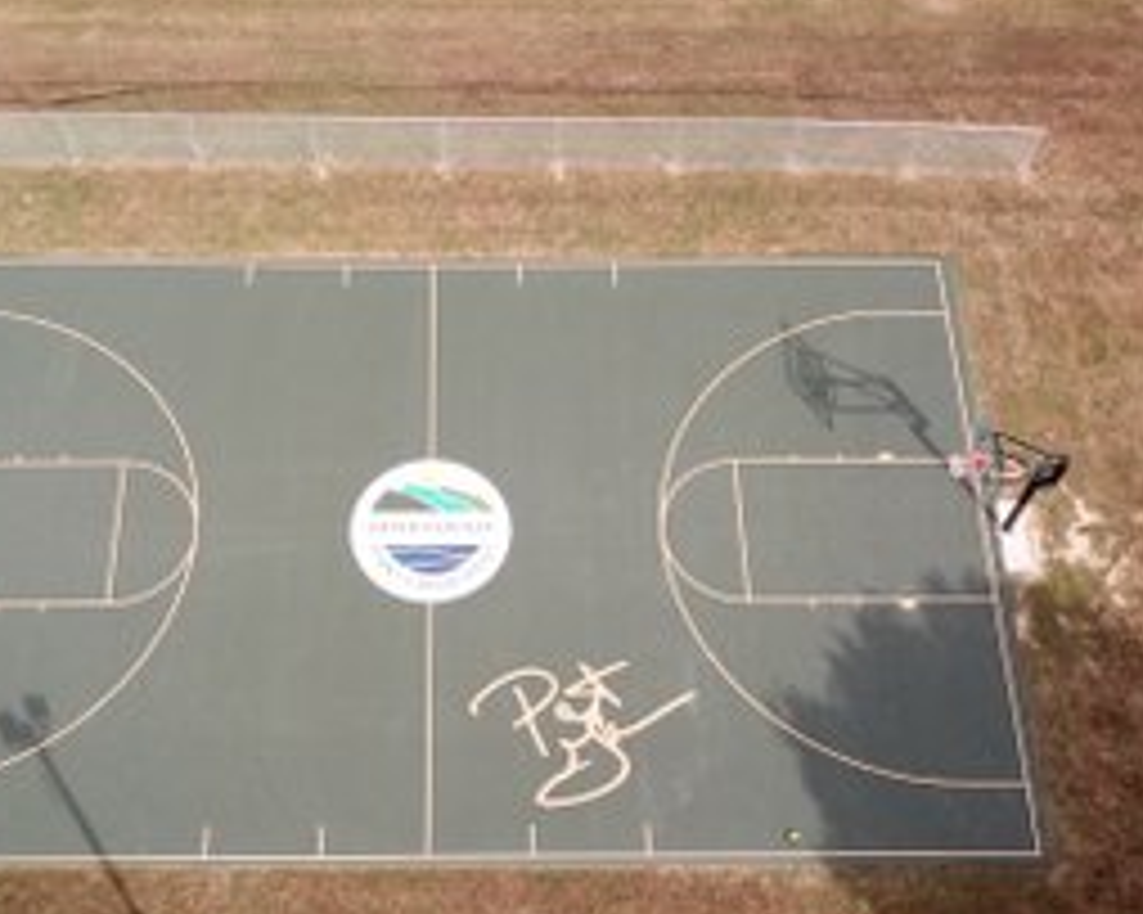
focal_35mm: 48
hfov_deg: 38.8
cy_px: 486
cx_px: 513
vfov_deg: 31.4
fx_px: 1623
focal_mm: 4.73
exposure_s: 1/565
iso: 100
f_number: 2.2
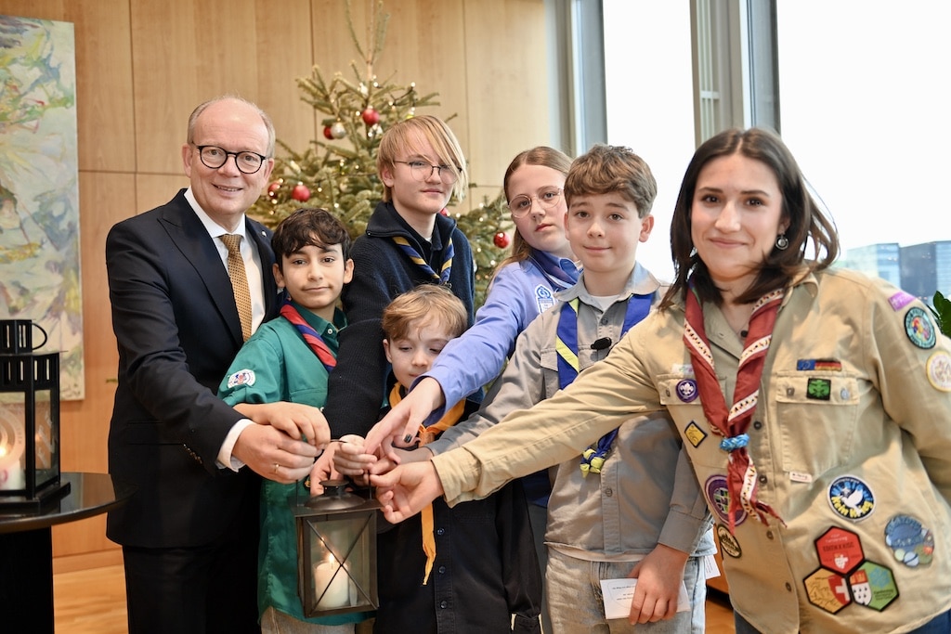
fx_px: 898
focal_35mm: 34
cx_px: 476
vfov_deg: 38.9
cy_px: 317
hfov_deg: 55.8
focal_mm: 34
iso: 250
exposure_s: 1/100
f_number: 2.8
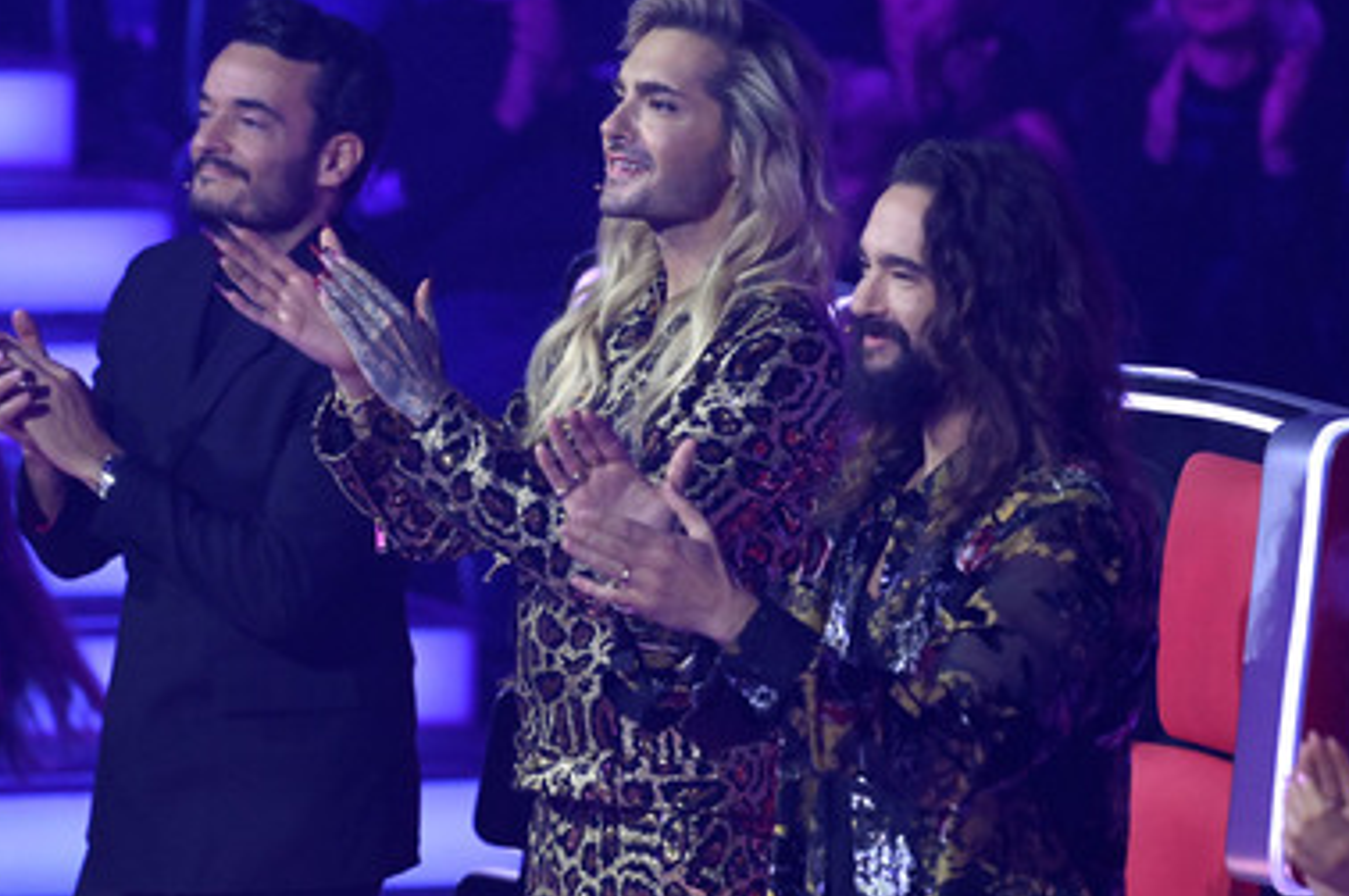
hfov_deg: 4.9
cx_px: 633
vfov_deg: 3.3
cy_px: 443
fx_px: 15643
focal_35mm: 418
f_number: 5.6
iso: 12800
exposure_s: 1/320
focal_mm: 350
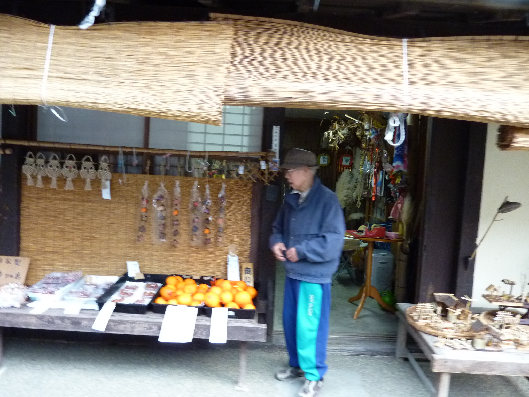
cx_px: 264
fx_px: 382
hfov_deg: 69.4
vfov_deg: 54.9
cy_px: 198
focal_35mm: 25
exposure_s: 1/30
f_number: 3.3
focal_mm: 4.1
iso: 400
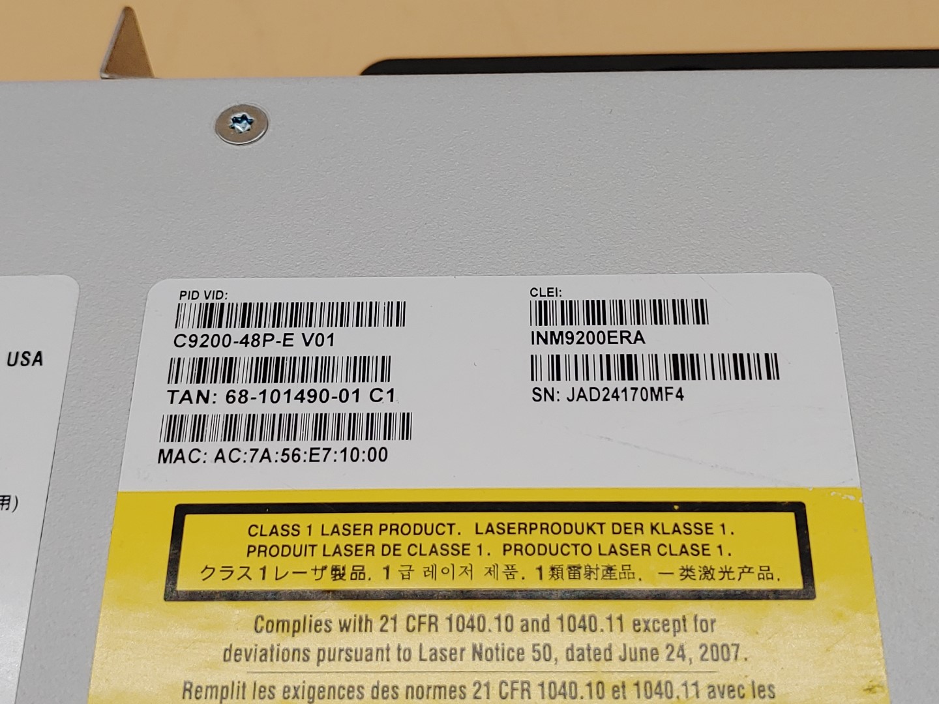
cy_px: 352
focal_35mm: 54
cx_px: 470
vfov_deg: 27.0
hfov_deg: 35.5
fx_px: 1465
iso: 50
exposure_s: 1/160
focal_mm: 4.36
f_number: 1.8
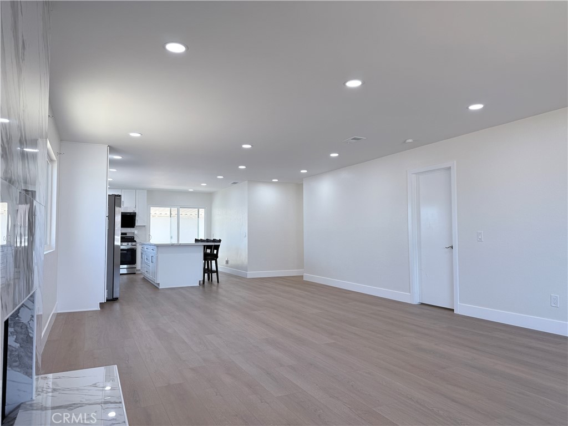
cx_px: 284
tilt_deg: +2.7
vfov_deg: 56.8
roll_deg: -0.2
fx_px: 394
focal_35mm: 24
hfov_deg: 71.6
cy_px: 213
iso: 100
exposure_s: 1/237
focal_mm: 6.76
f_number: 1.78
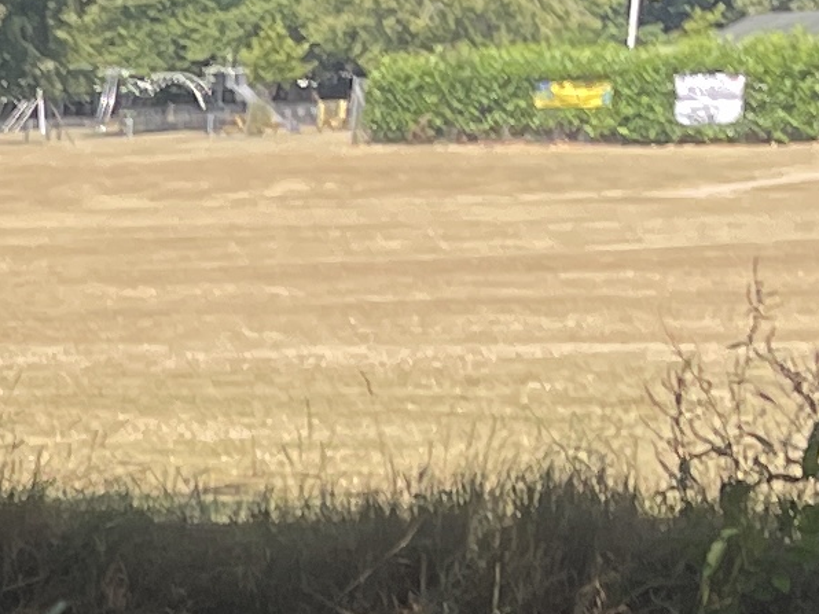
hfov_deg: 9.0
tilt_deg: -8.8
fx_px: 4164
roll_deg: +0.6
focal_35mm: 176
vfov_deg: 8.1
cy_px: 1144
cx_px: -1701
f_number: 1.6
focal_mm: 4.2
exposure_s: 1/584
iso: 32
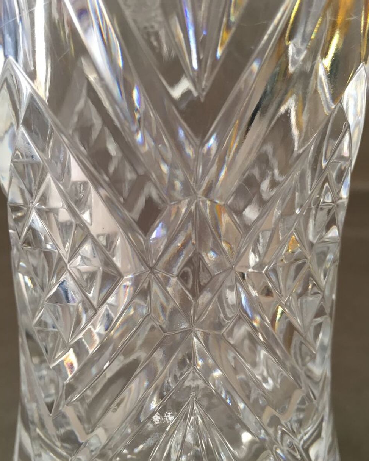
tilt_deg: -21.2
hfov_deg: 47.1
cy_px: 241
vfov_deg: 57.1
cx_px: 185
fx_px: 423
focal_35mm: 31
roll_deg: -0.5
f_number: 2.2
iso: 80
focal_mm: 4.15
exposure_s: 1/33
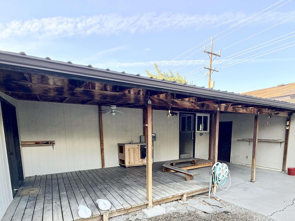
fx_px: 170
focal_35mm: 20
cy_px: 155
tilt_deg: -7.1
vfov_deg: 63.6
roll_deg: +0.3
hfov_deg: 81.7
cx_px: 154
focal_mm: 2.22
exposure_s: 1/142
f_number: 2.2
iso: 64
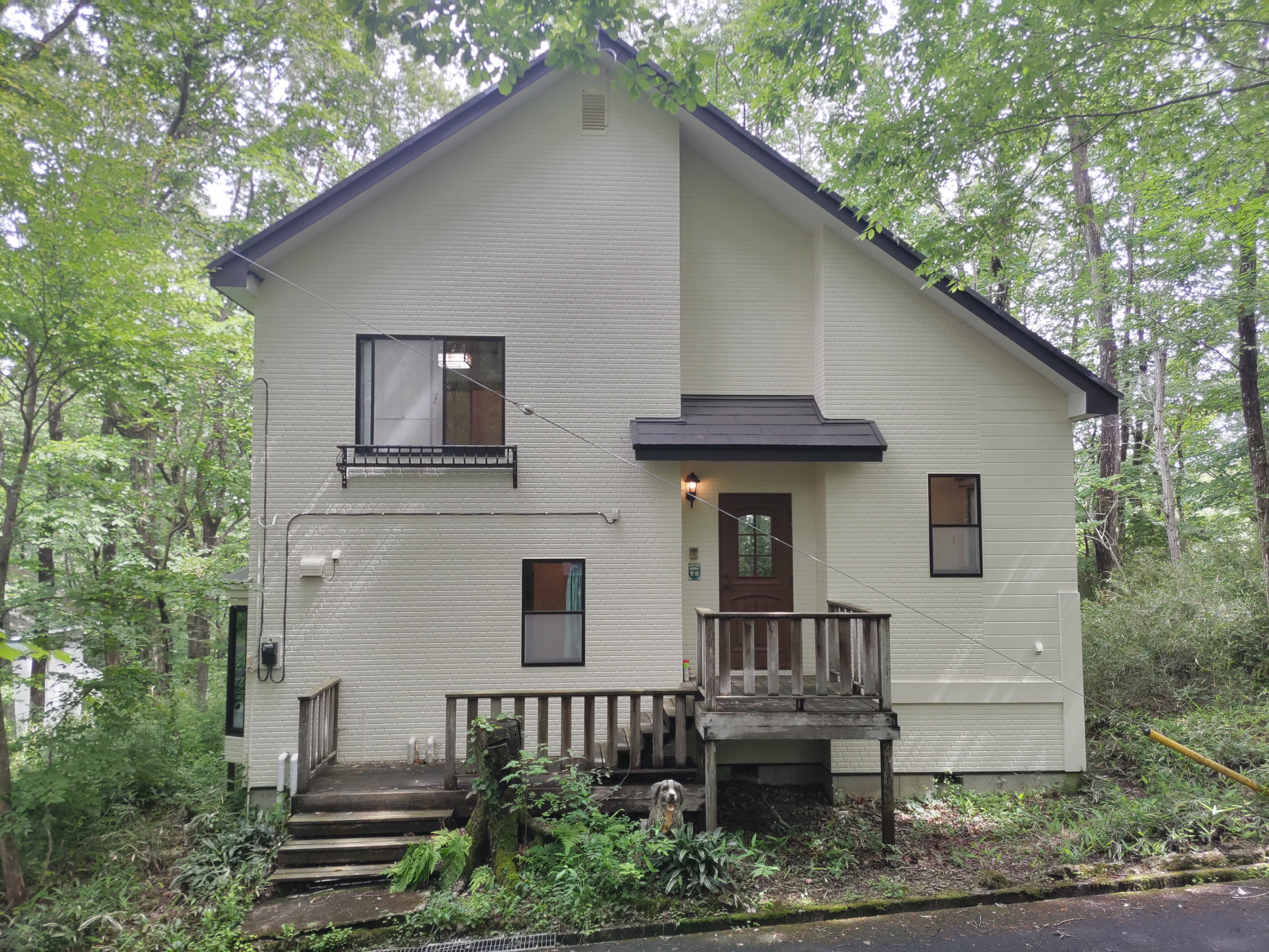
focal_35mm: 26
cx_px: 634
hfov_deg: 67.3
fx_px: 953
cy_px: 476
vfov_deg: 53.1
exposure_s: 1/50
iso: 154
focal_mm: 4.8
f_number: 1.79
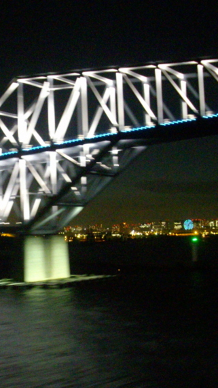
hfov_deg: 19.7
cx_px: 29
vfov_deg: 34.9
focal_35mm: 60
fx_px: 617
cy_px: 209
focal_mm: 6.2
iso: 400
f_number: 2.8
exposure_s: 1/3
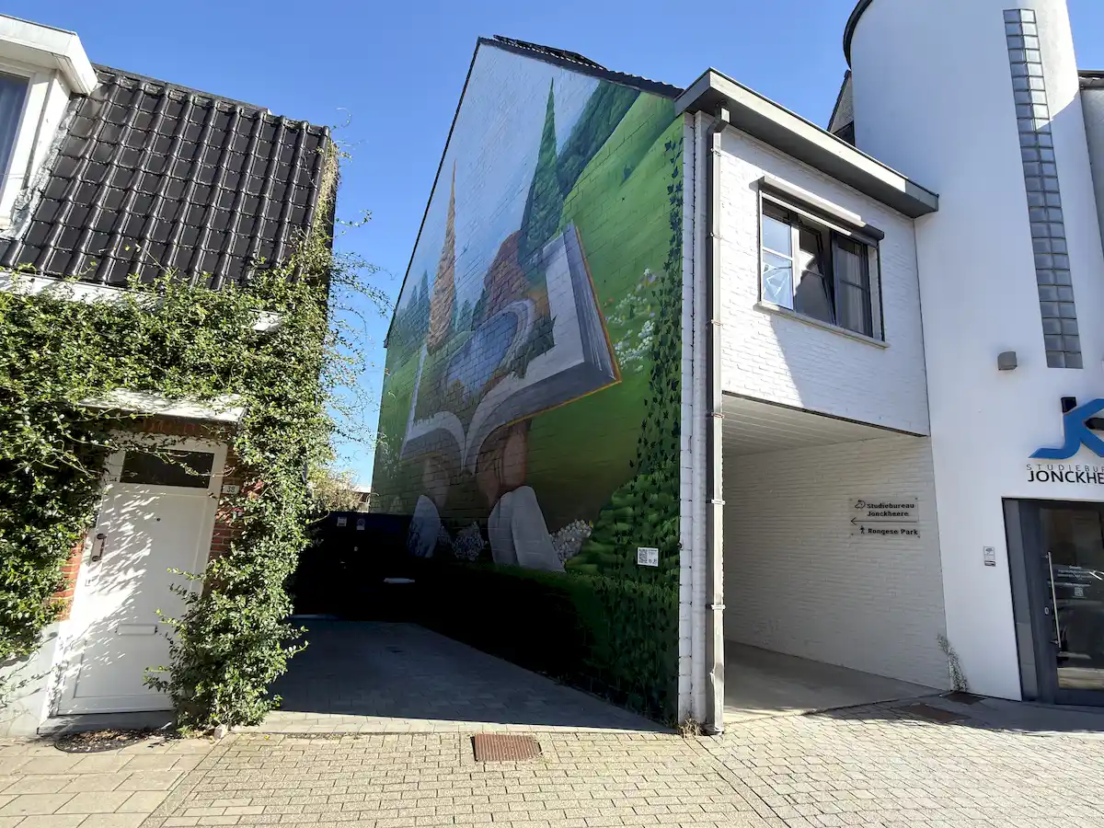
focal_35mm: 18
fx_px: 574
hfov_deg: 87.8
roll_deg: -3.1
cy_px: 414
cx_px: 552
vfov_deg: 71.6
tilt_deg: +14.0
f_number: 2.2
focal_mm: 2.22
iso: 20
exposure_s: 1/217
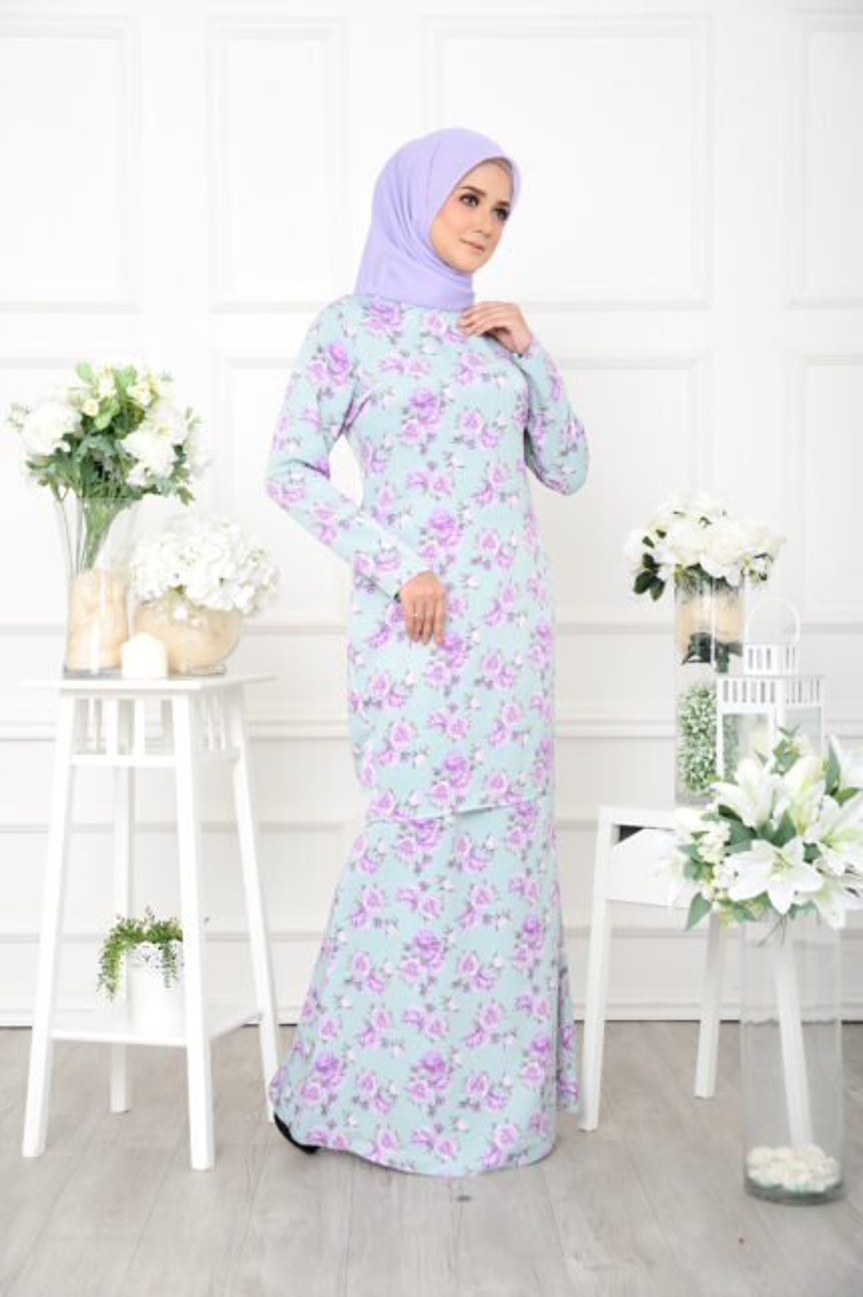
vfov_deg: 31.0
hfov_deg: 20.9
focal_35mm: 65
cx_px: 432
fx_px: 2340
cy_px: 648
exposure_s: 1/250
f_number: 7.1
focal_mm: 65
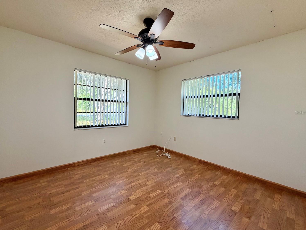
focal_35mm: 15
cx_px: 150
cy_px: 113
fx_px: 133
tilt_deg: -1.7
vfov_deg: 81.7
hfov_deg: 98.2
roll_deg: -1.8
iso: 200
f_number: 2.2
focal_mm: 2.22
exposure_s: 1/121
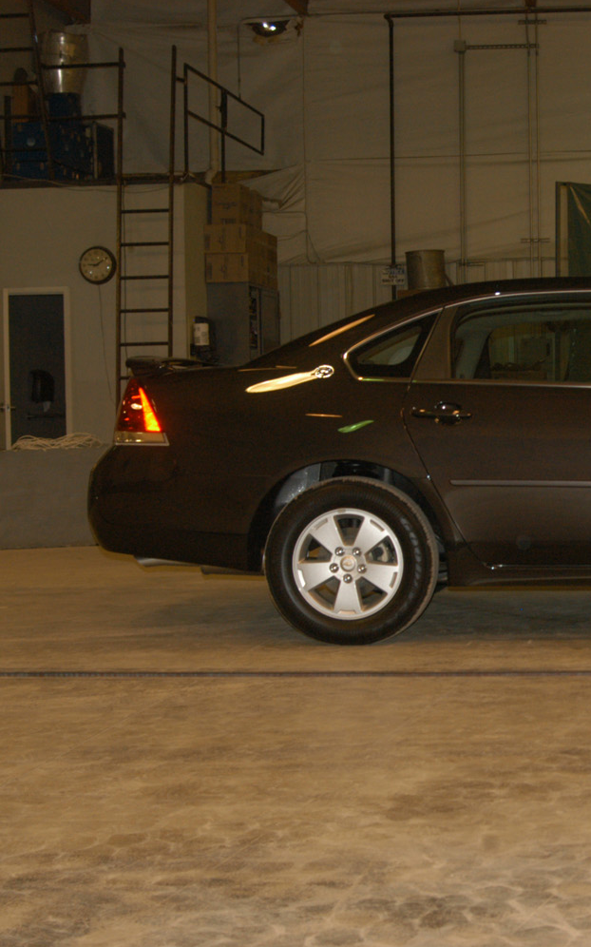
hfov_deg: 20.6
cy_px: 473
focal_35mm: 60
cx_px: 646
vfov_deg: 34.0
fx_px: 1547
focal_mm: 26
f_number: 4.5
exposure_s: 1/60
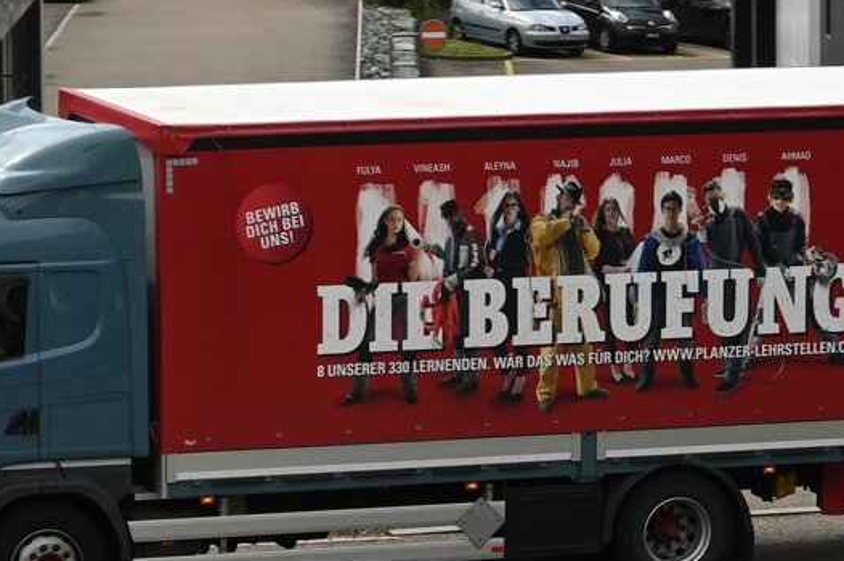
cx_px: 584
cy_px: 327
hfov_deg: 7.5
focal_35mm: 274
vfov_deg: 5.0
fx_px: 6420
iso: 160
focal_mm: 50
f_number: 6.3
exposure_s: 1/640
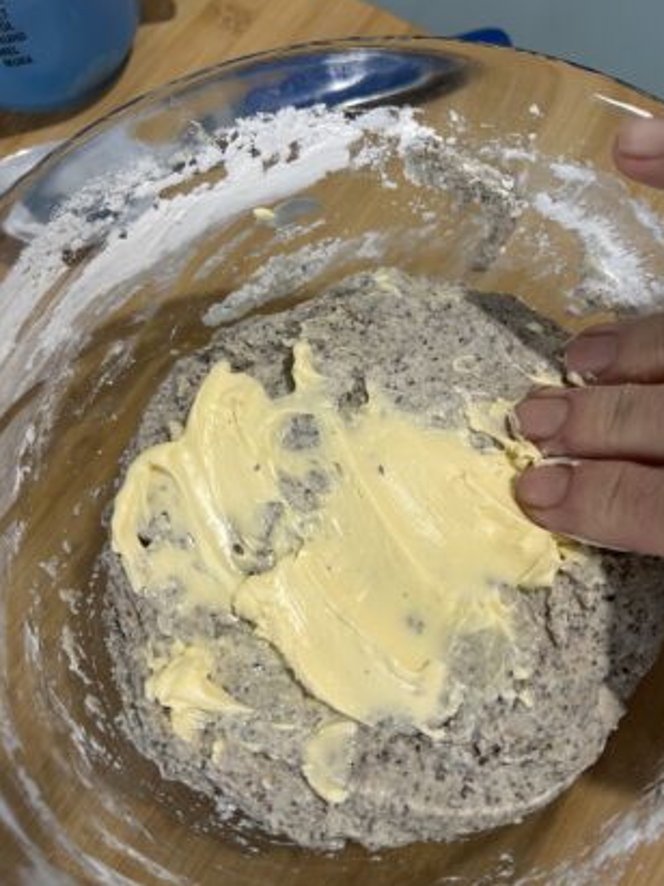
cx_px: 343
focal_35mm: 27
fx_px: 691
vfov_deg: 65.3
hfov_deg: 51.3
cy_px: 441
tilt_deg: -72.2
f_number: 1.5
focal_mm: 5.7
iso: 100
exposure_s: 1/50
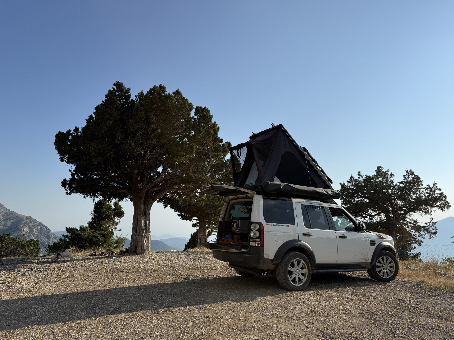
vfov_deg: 56.8
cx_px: 227
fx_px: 315
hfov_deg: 71.6
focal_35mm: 24
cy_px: 170
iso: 80
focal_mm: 6.8
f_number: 1.8
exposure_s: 1/6173
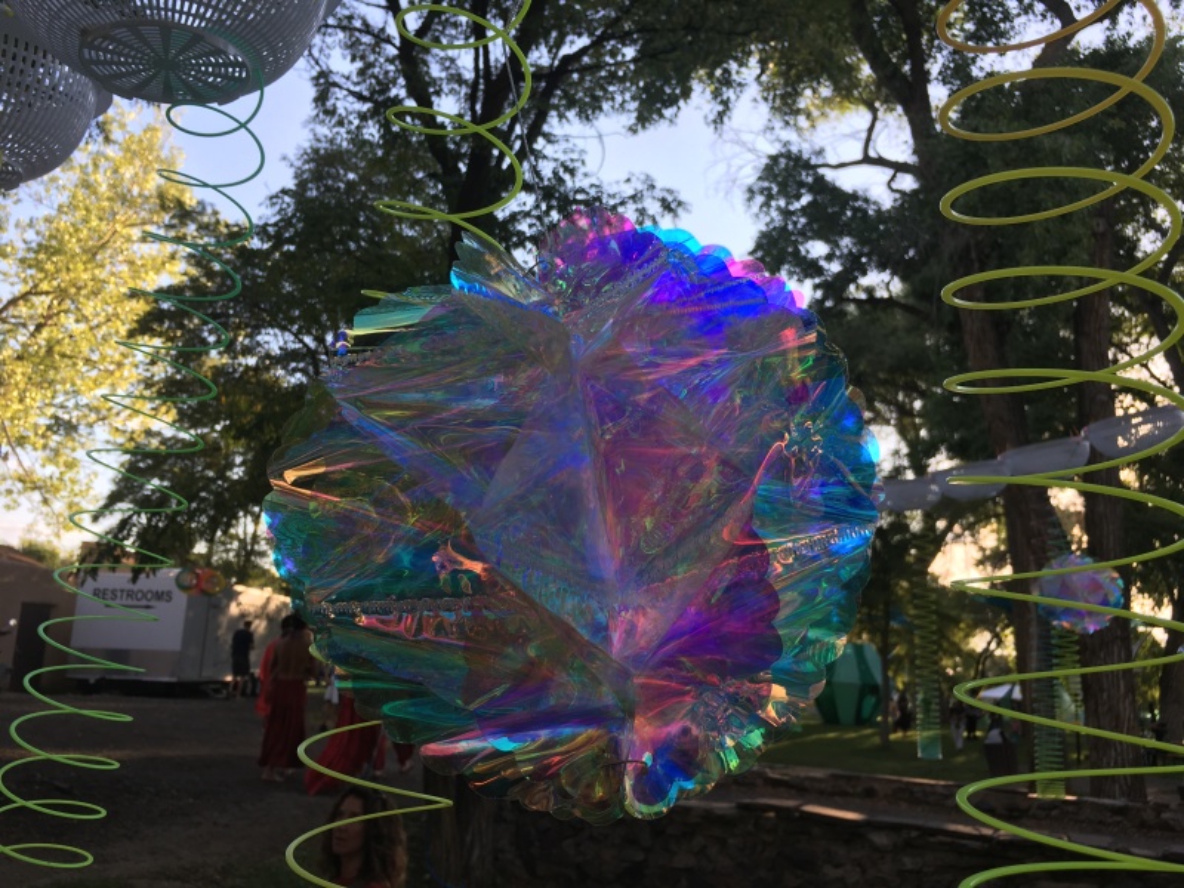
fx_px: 992
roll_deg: -2.9
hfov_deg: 61.7
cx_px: 592
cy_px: 444
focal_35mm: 29
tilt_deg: +13.5
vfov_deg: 48.2
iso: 25
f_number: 2.2
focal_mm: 4.15
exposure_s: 1/388
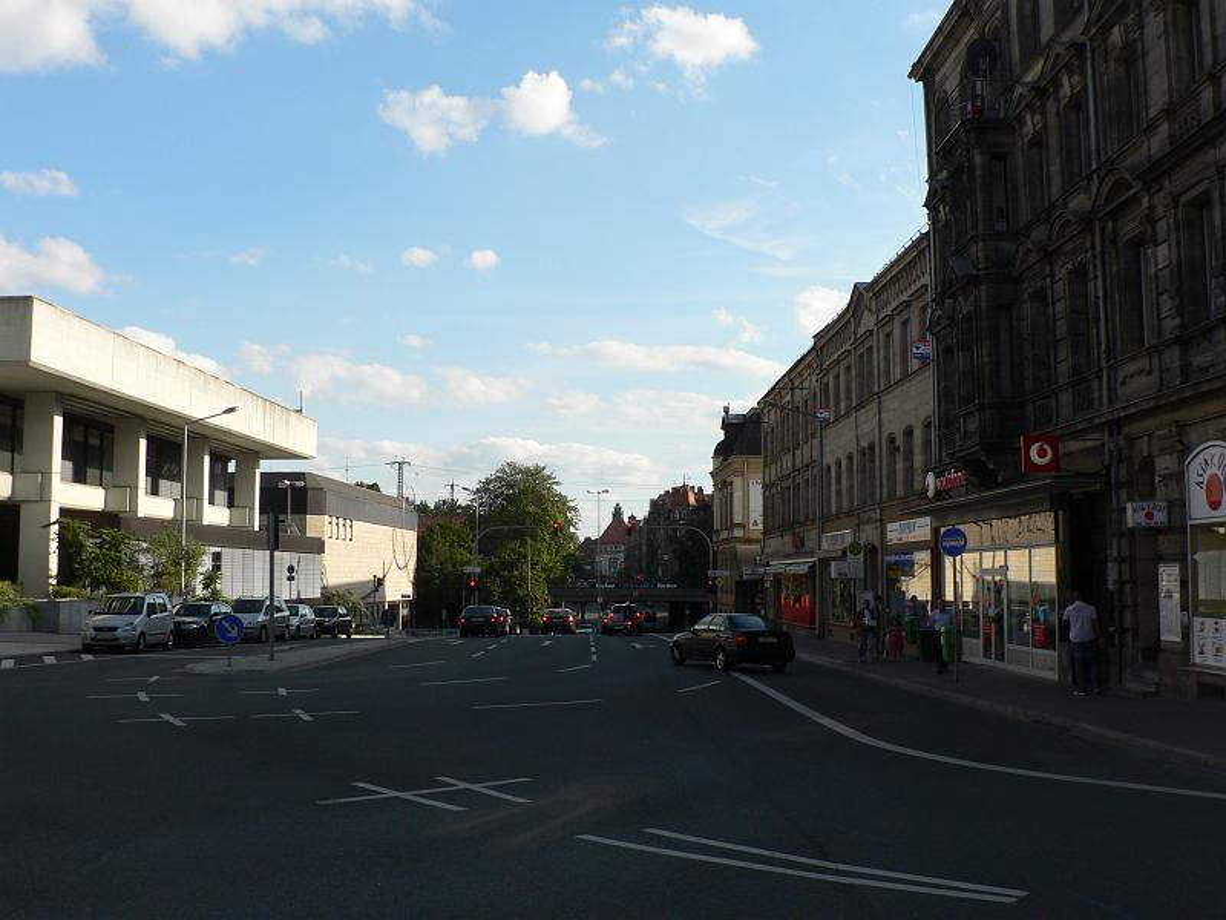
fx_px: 1275
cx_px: 613
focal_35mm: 36
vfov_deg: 39.7
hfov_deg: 51.4
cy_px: 460
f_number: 4.5
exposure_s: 1/400
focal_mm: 6
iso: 80
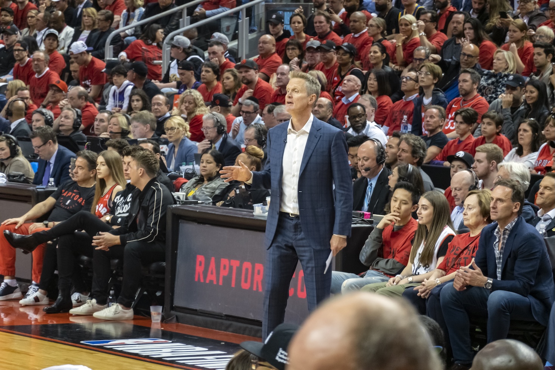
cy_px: 185
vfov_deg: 6.9
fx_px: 3083
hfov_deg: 10.3
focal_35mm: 200
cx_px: 278
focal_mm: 72
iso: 800
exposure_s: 1/60
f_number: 4.5
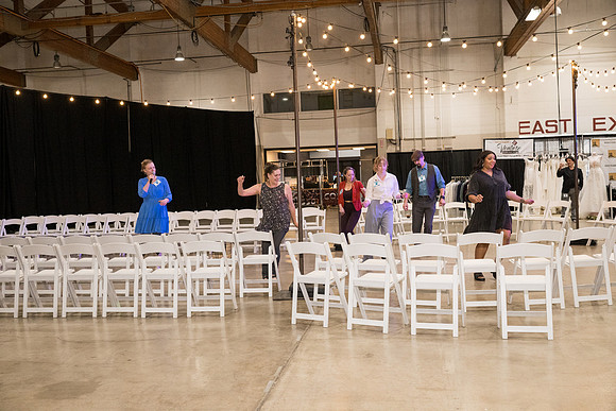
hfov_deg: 51.9
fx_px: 633
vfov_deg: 36.0
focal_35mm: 37
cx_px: 308
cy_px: 206
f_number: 4
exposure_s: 1/400
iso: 4000
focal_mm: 37
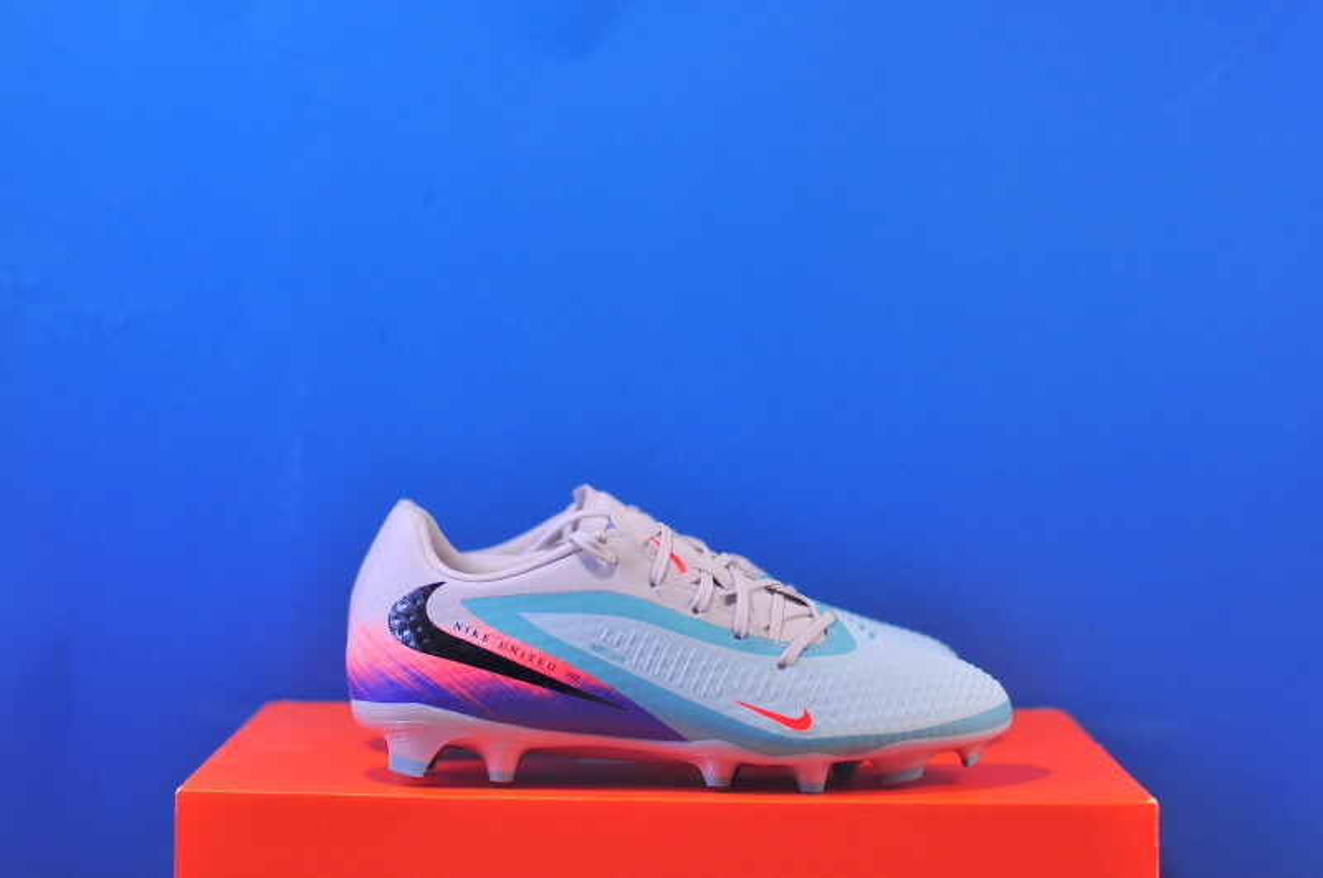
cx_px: 662
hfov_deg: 27.0
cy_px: 439
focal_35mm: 75
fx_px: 2752
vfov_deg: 18.1
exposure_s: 1/320
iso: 250
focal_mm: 50
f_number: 2.5
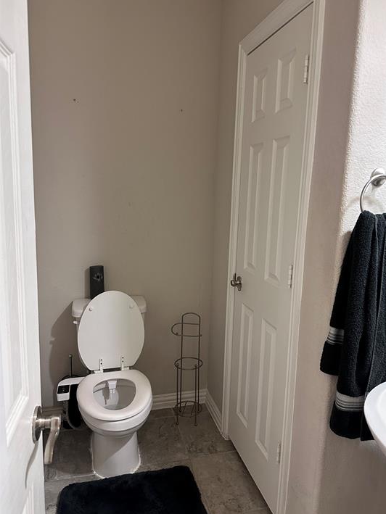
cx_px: 208
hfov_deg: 53.0
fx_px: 386
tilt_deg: -7.9
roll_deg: -2.6
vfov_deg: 67.3
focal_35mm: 26
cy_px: 254
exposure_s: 1/60
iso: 400
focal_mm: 6.86
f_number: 1.78
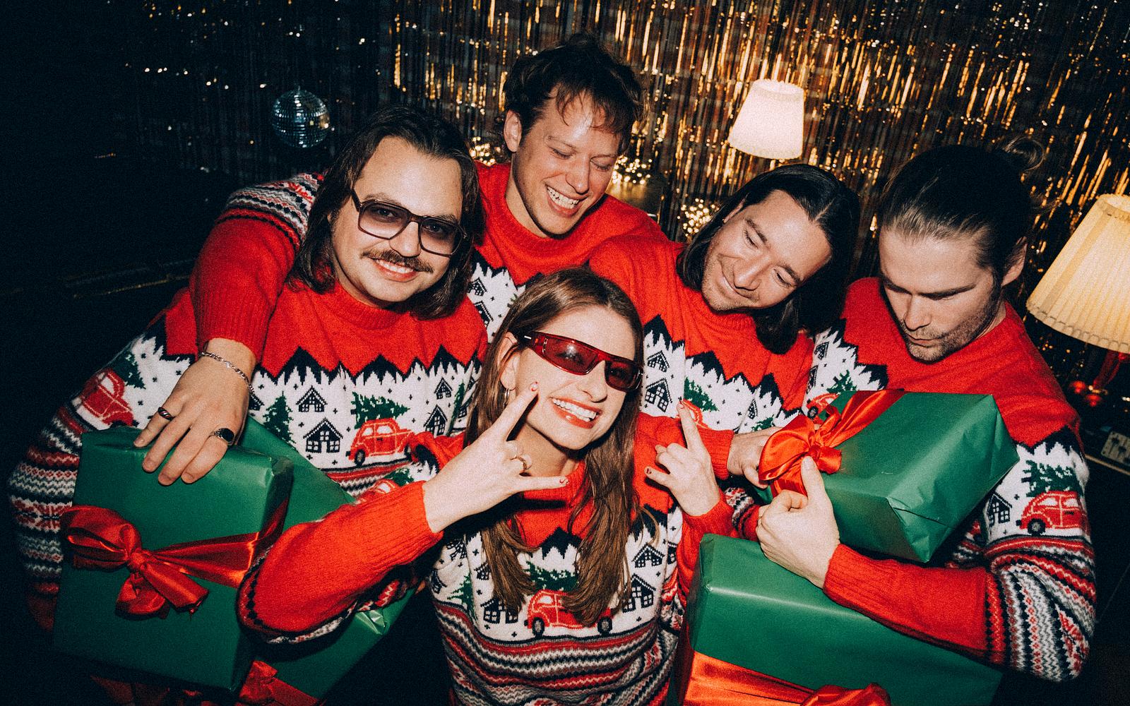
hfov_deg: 63.8
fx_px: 906
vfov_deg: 42.6
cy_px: 367
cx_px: 604
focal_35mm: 29
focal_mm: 18
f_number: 2.8
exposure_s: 1/125
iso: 500
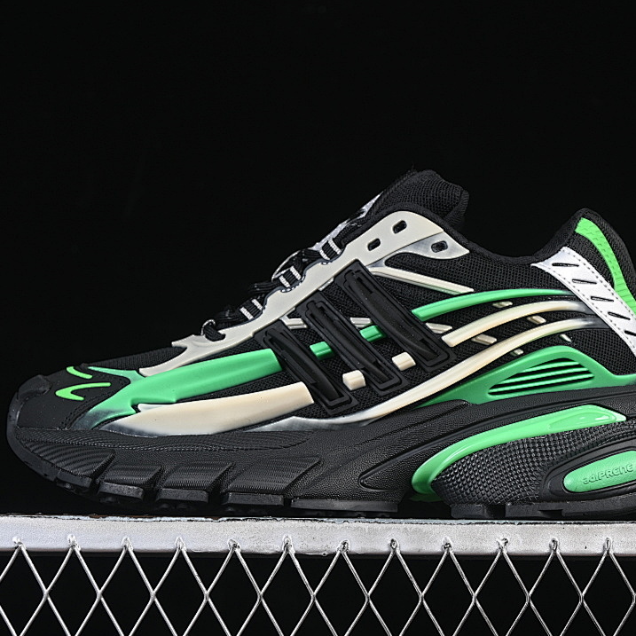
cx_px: 351
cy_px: 318
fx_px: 1996
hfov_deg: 18.1
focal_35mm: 96
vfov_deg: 18.1
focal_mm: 50
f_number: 6.3
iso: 160
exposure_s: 1/60
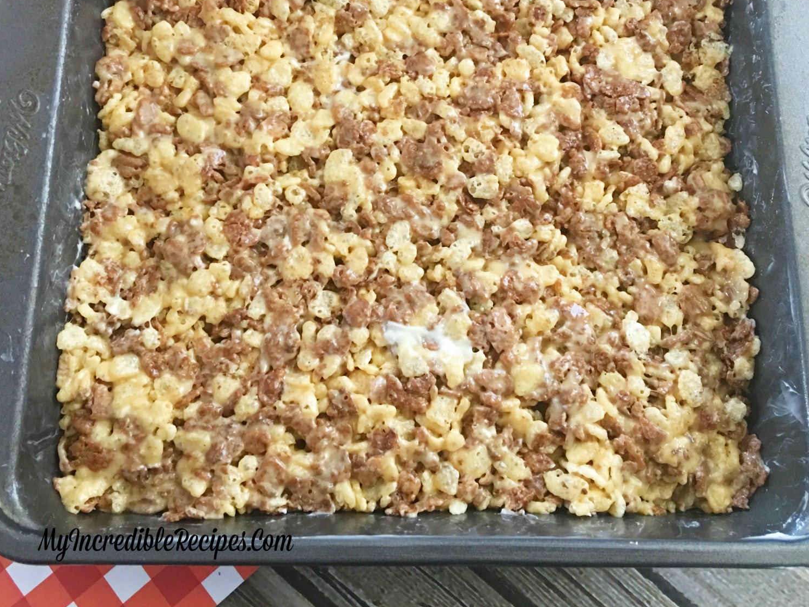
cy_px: 193
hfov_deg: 46.8
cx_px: 390
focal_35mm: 40
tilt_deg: -73.4
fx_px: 935
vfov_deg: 35.5
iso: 125
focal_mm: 4.15
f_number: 2.2
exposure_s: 1/15
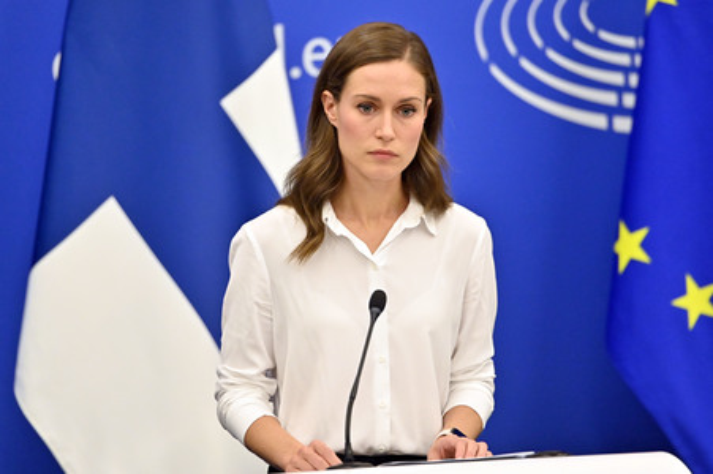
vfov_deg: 6.9
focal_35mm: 200
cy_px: 237
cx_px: 356
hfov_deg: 10.3
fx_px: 3958
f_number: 2.8
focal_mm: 200
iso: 4000
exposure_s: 1/640
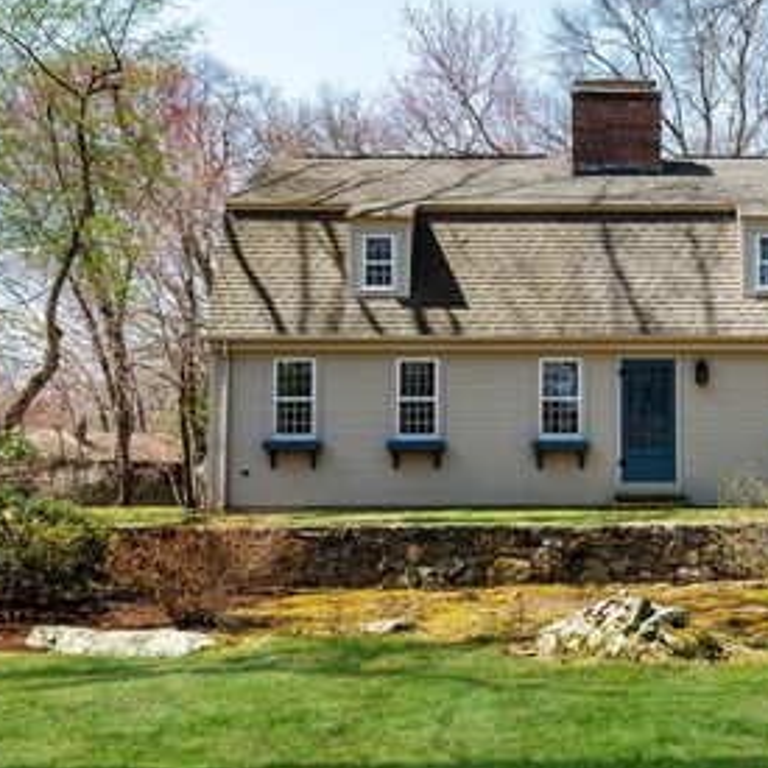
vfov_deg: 31.6
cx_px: 612
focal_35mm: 54
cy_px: 384
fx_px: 1355
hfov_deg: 30.9
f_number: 7.1
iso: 100
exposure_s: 1/160
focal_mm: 35
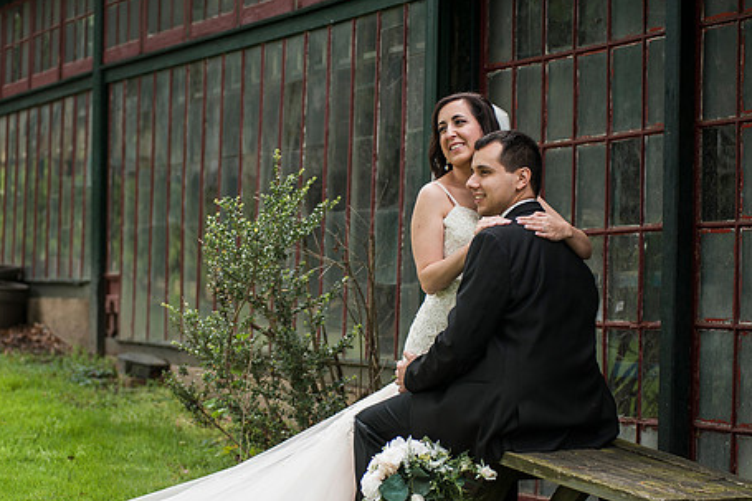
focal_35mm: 102
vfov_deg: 13.4
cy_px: 309
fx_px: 2130
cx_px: 340
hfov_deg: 20.0
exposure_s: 1/500
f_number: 3.2
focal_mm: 80
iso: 200
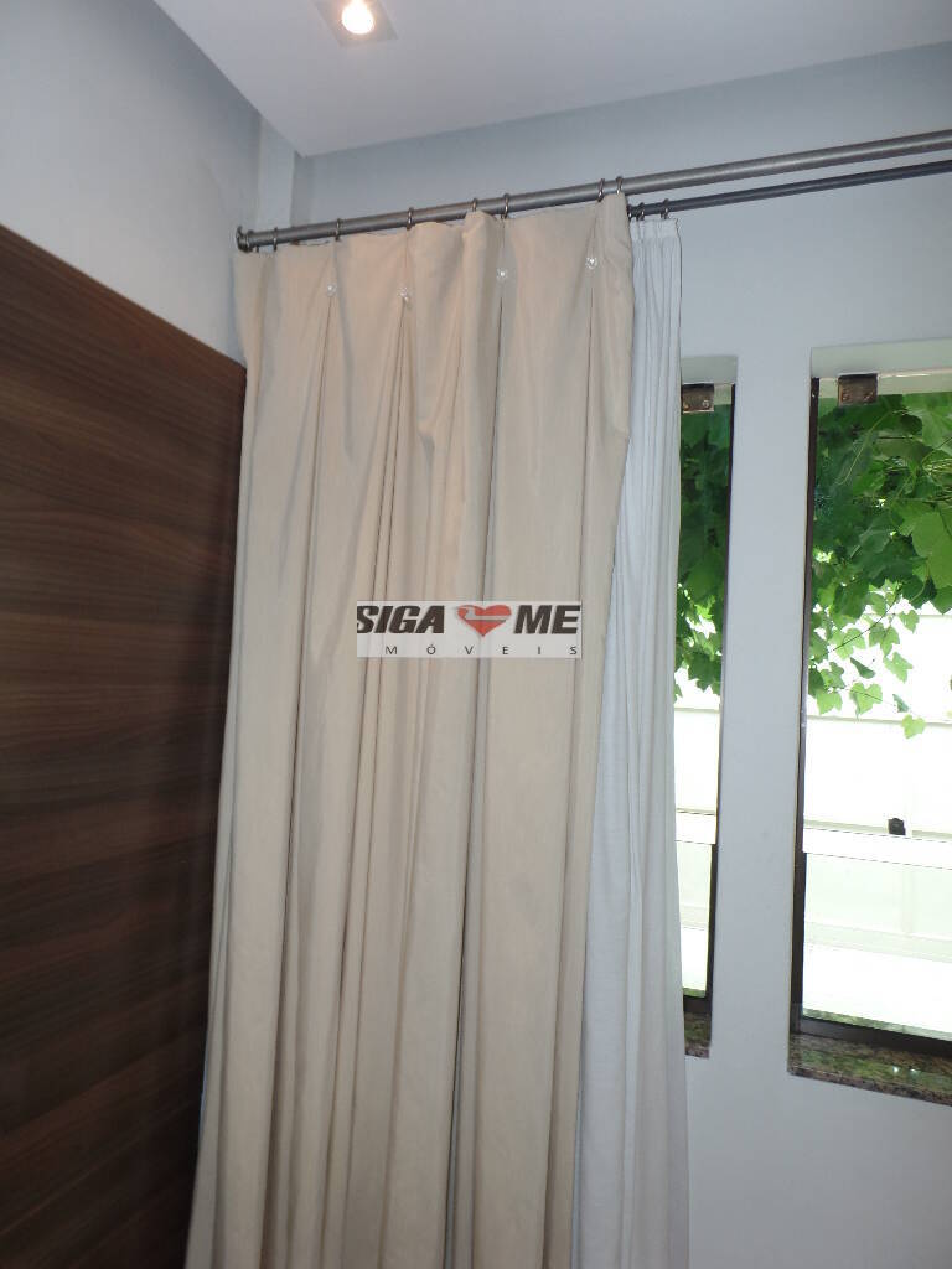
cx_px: 476
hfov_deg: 58.9
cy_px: 634
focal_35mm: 23
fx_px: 843
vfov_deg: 73.9
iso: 100
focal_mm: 4.1
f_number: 2.8
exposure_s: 1/30
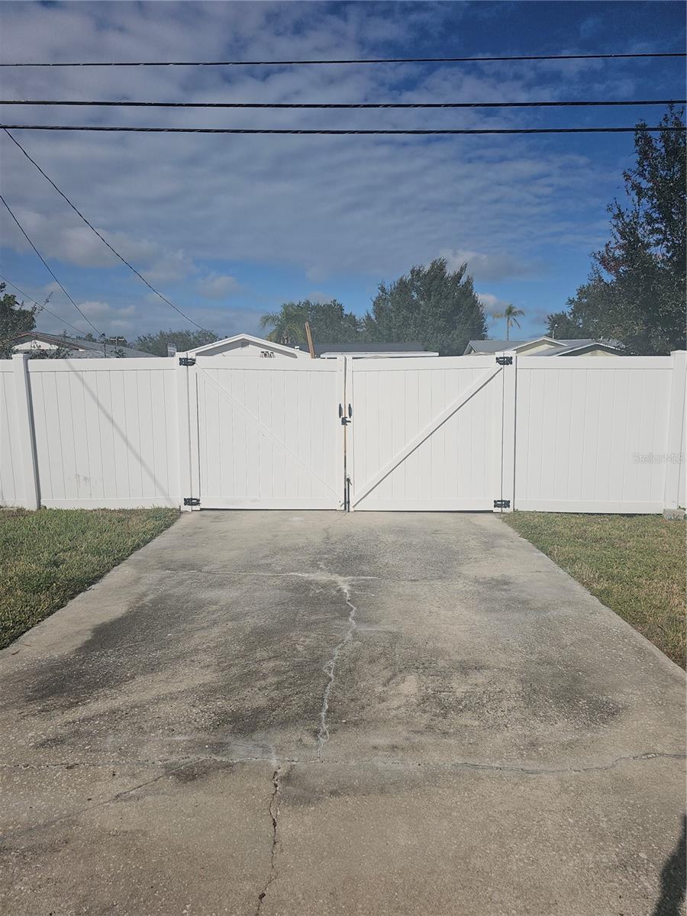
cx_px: 344
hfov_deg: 58.9
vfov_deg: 73.9
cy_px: 458
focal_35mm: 23
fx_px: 609
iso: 10
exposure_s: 1/2790
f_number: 1.7
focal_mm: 6.3
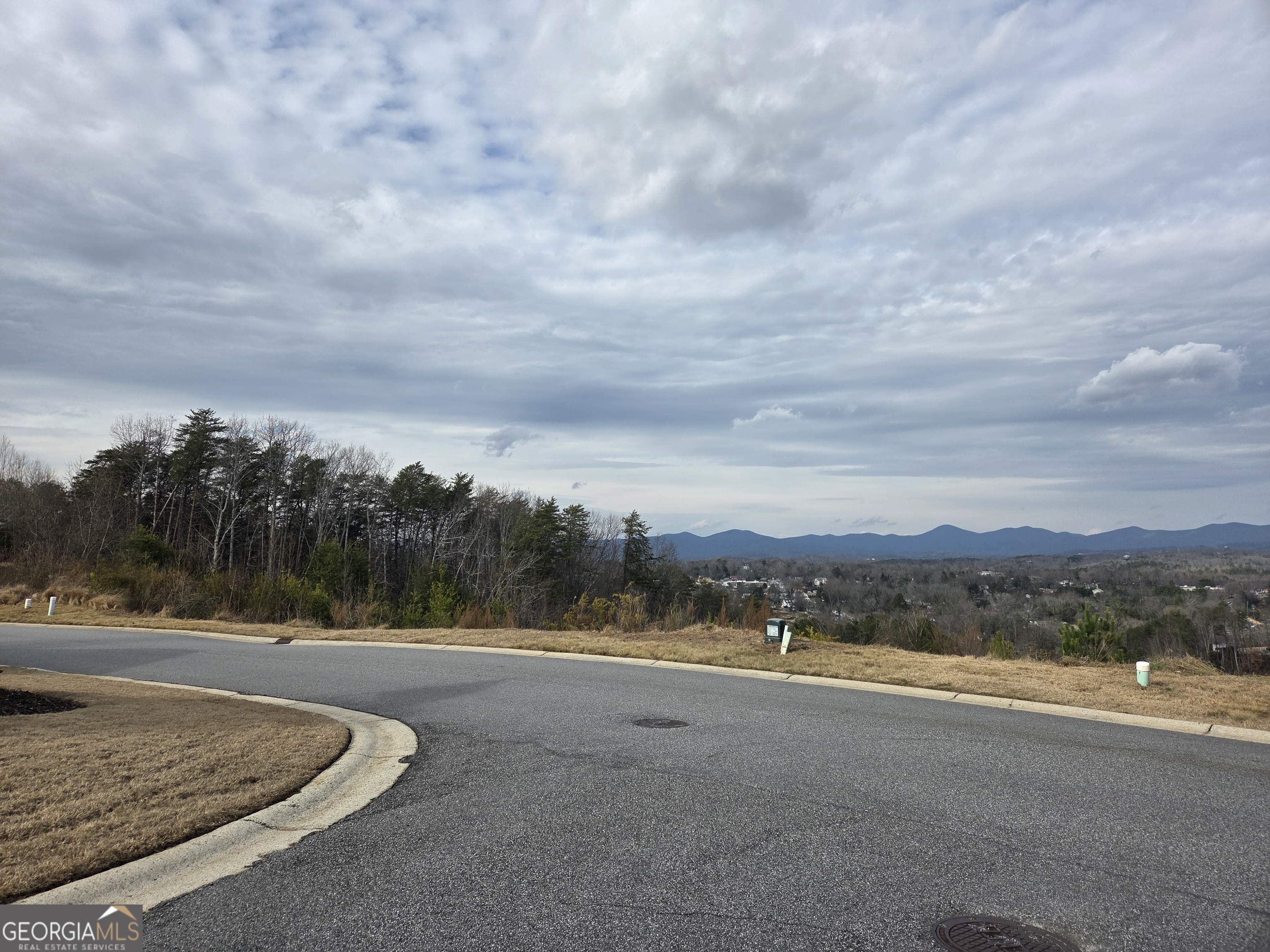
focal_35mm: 23
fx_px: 844
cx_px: 635
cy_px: 476
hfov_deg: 73.9
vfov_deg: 58.9
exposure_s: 1/6217
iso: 80
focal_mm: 5.4
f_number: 1.8
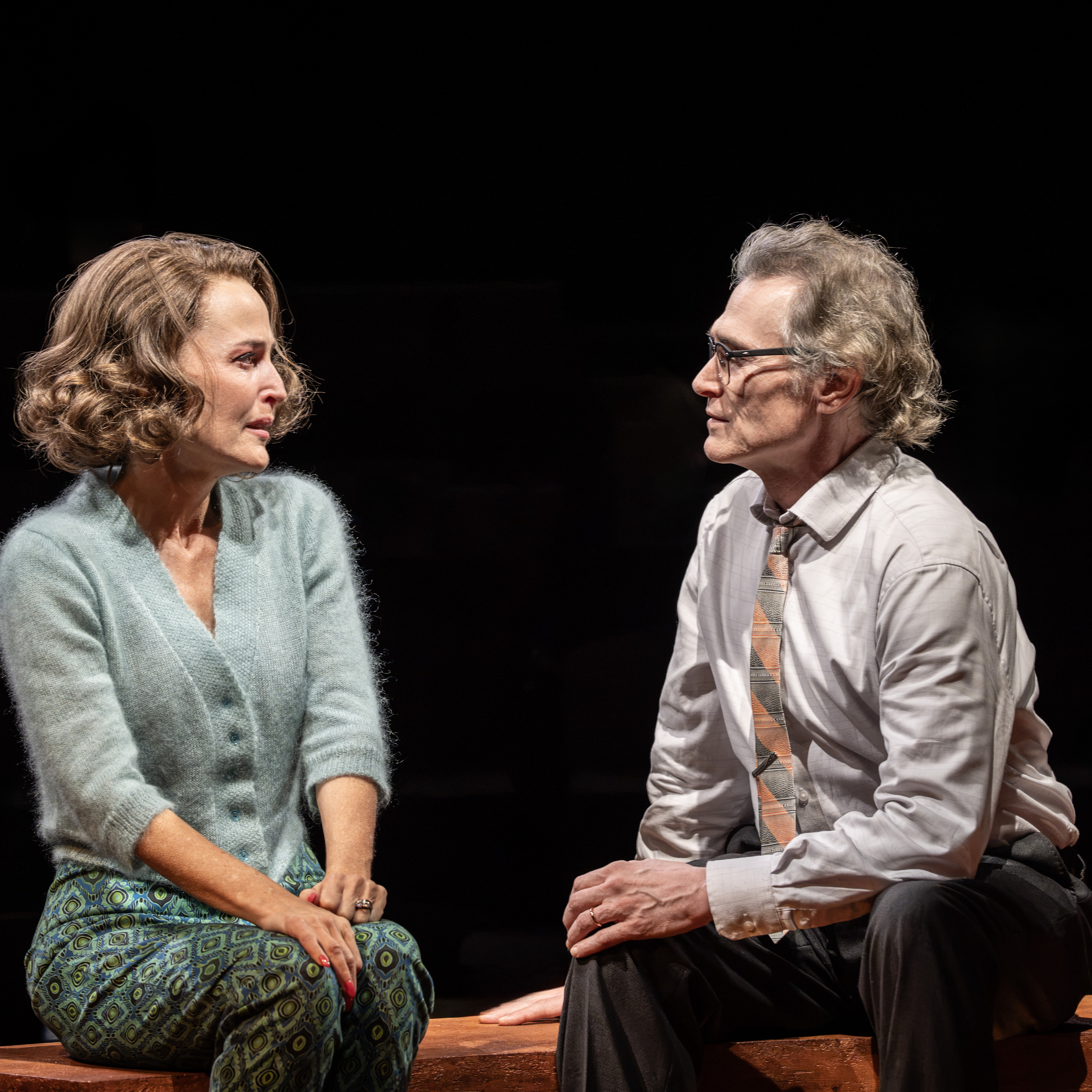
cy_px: 545
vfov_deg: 9.8
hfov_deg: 9.8
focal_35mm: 179
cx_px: 533
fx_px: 6389
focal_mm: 140
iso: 2000
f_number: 4.5
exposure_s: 1/125
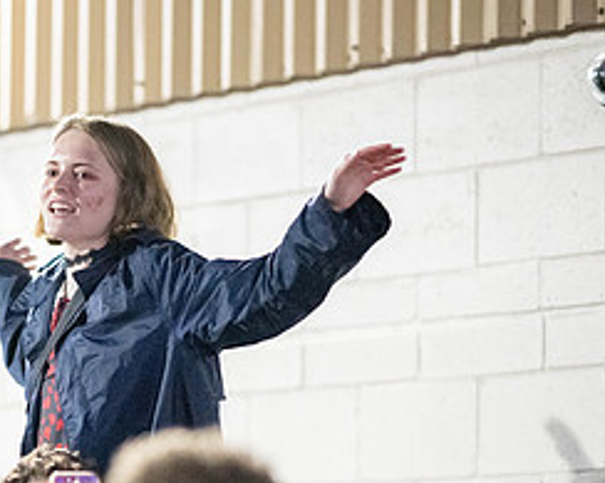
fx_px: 4188
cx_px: 149
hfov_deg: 8.3
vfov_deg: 6.6
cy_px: 435
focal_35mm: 234
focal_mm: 105
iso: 8000
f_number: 1.4
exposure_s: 1/100
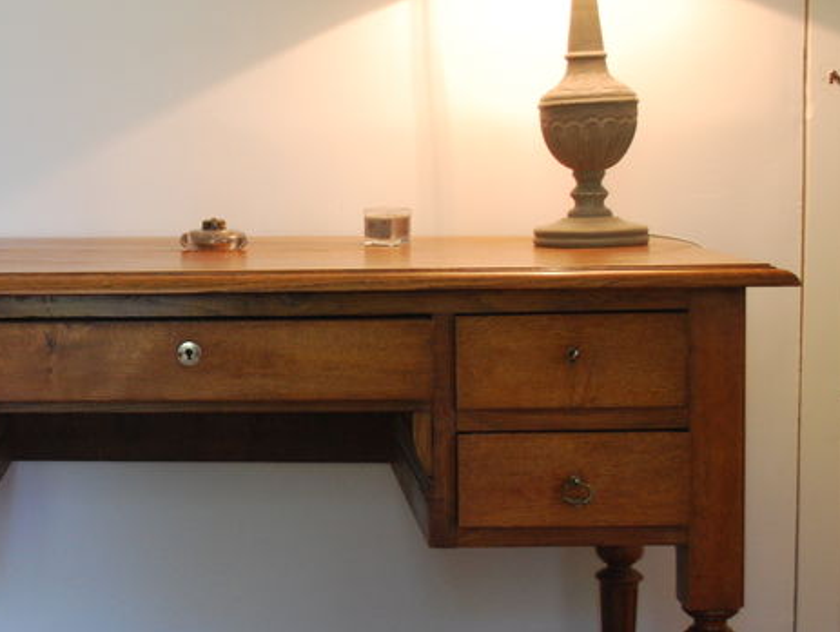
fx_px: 1967
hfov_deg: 23.3
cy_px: 270
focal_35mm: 81
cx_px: 45
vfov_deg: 18.2
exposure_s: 1/30
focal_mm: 26
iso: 560
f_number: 4.5
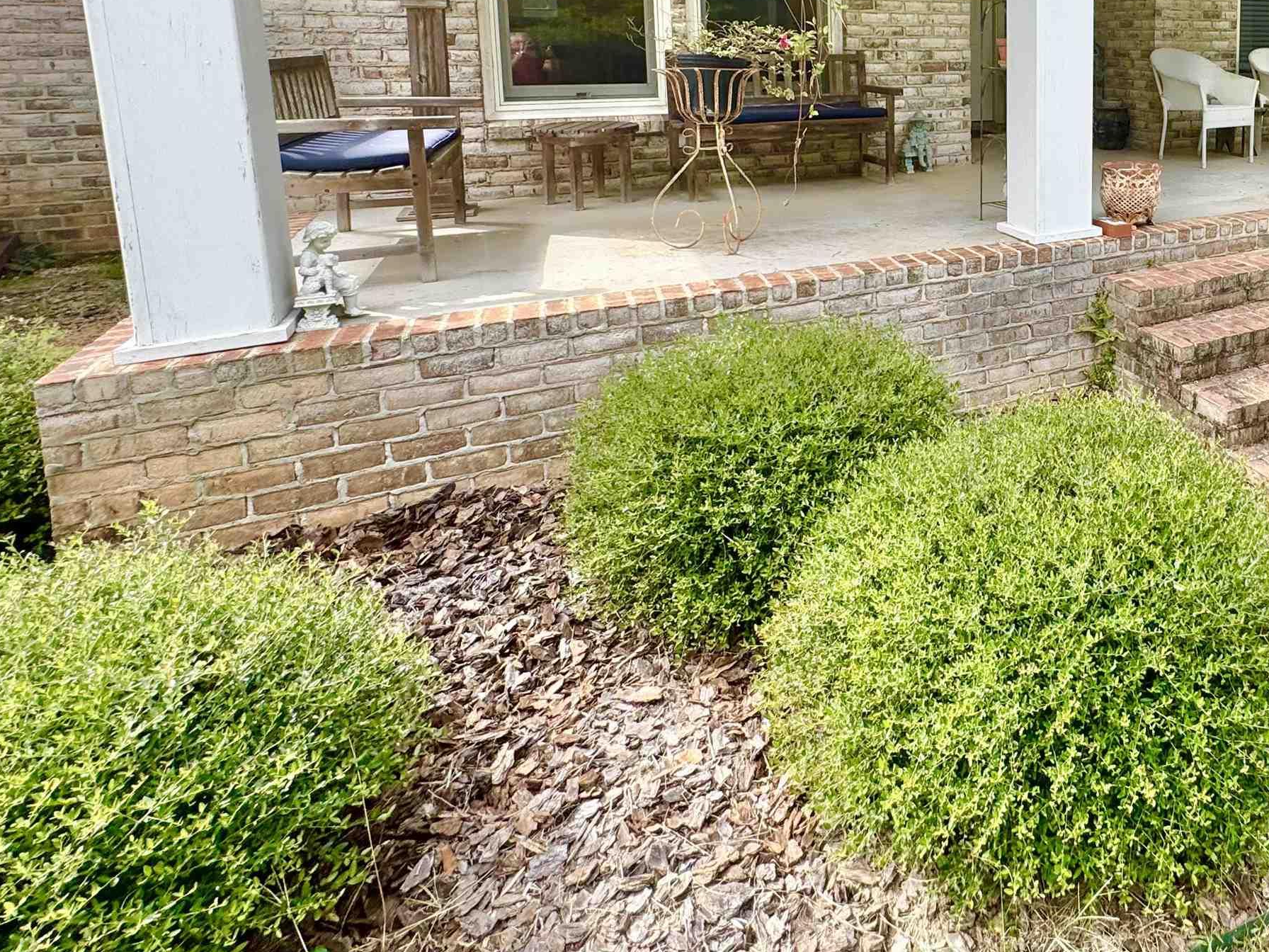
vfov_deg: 51.7
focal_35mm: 24
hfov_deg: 63.2
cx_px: 1074
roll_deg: -0.8
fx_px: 880
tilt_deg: -6.6
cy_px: 137
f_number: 2.2
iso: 40
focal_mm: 2.22
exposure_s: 1/262
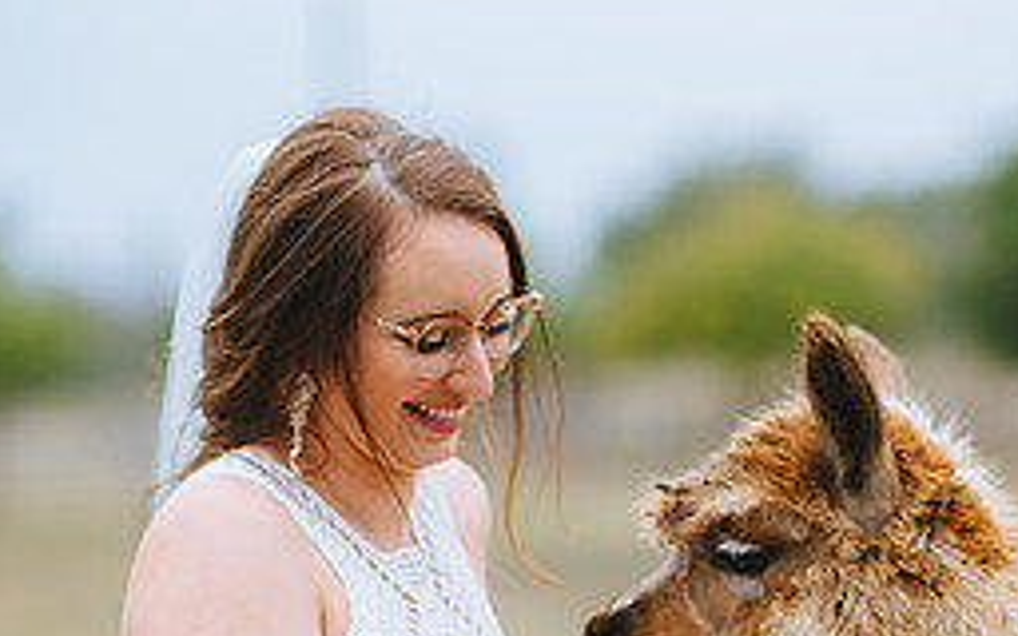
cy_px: 656
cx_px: 555
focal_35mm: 152
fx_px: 4217
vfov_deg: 8.6
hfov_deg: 13.8
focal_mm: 85
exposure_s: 1/1250
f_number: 2
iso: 200
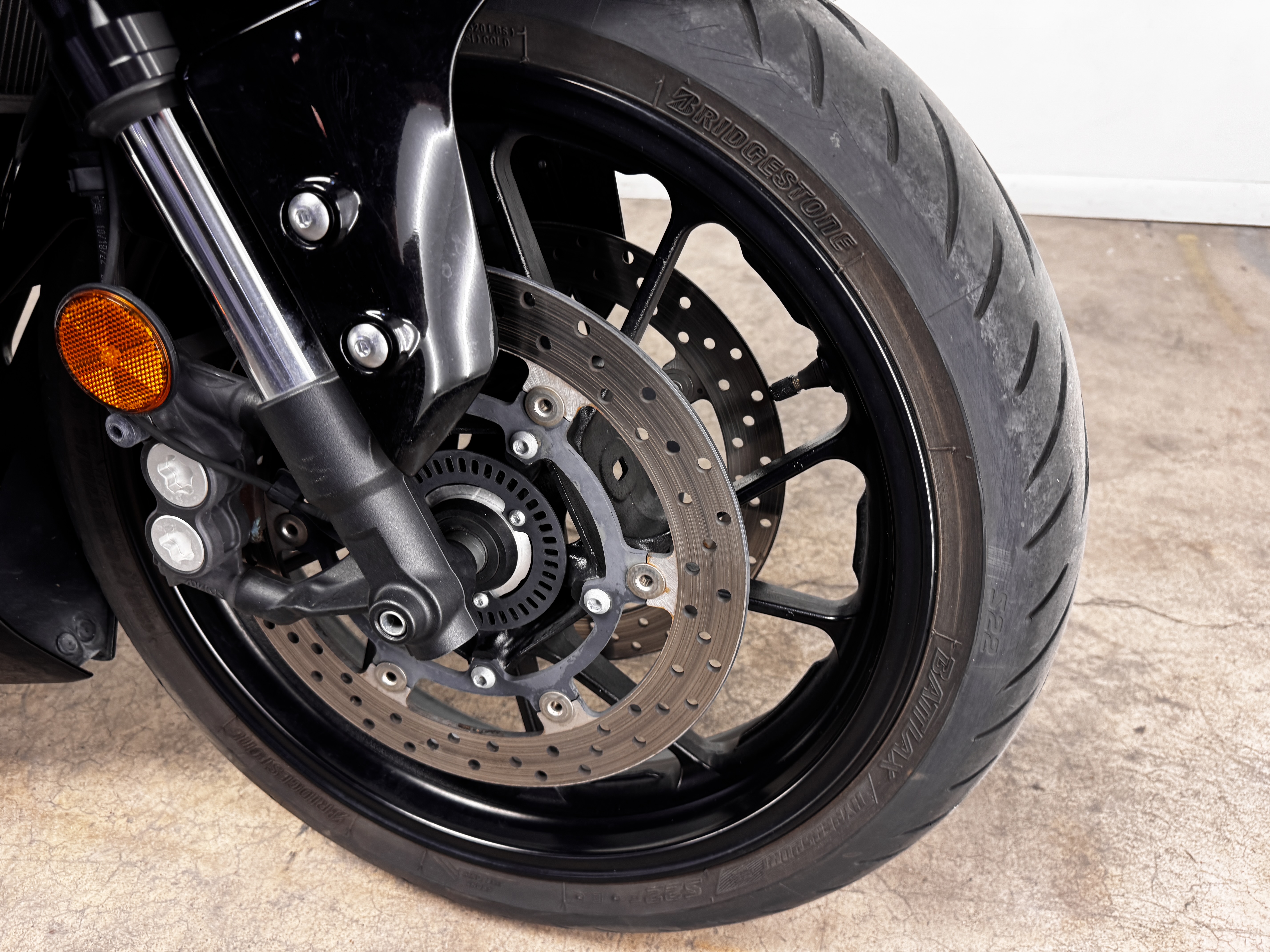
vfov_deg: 56.8
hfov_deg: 71.6
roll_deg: +2.7
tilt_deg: -35.4
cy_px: 476
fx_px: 881
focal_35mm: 24
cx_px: 635
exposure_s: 1/120
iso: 160
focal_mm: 6.76
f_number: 1.78
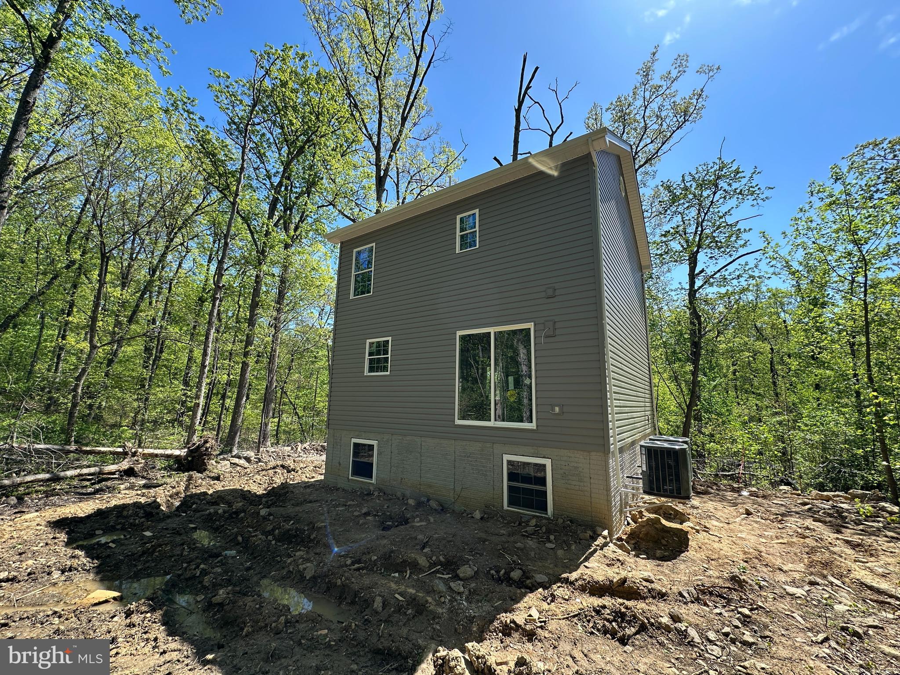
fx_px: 364
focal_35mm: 14
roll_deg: -0.7
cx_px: 450
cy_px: 338
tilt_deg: +10.3
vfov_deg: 85.7
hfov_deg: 102.1
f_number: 2.2
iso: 40
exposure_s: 1/487
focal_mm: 2.22
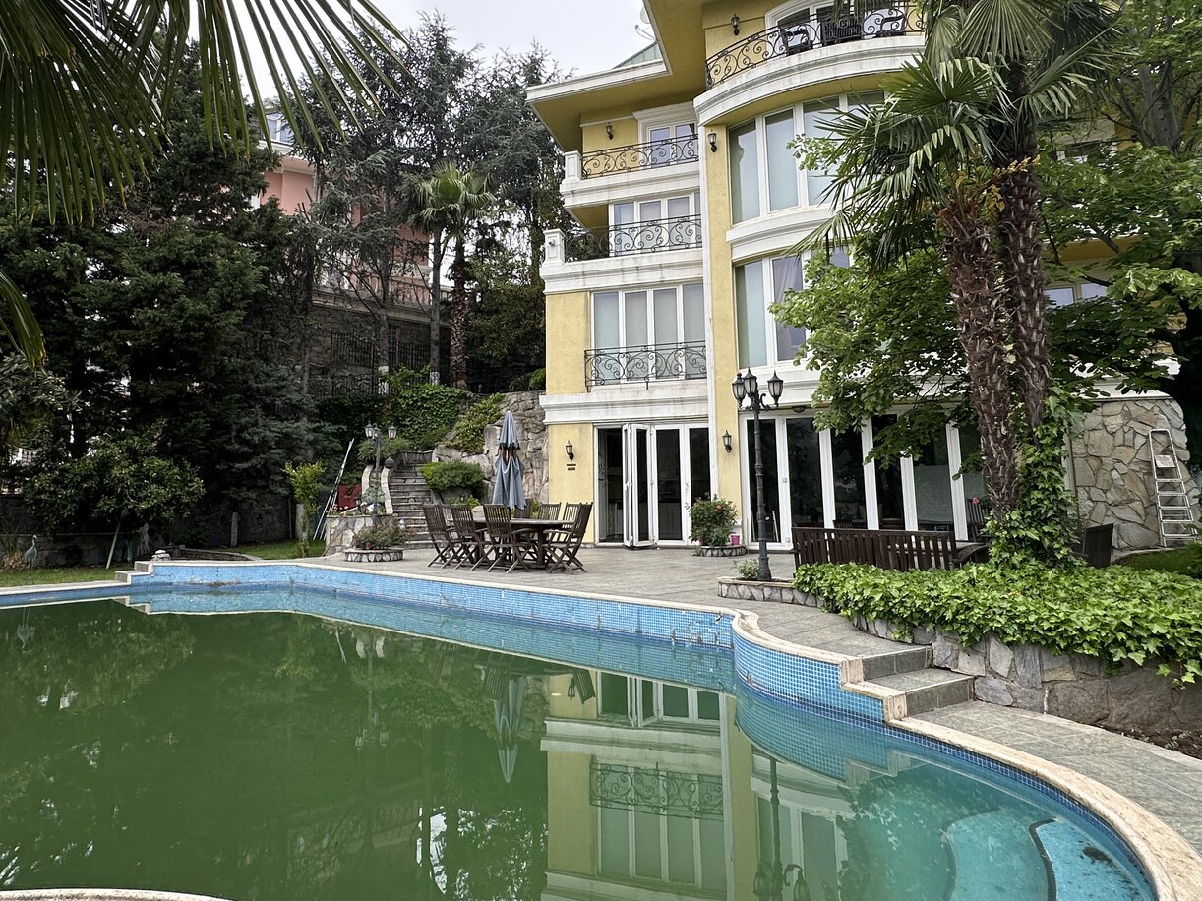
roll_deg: +0.2
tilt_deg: +9.1
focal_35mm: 22
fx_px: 764
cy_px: 387
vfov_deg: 60.8
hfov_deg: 76.3
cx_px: 567
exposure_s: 1/145
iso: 40
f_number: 2.2
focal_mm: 2.22
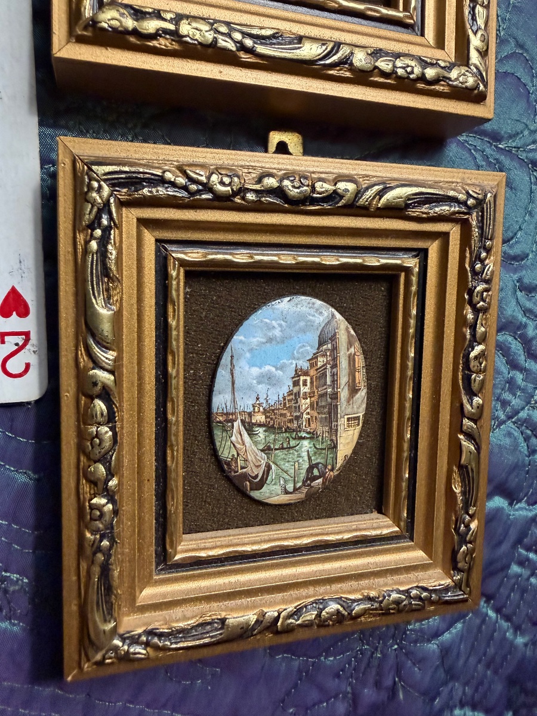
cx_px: 268
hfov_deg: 56.8
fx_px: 496
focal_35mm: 24
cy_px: 358
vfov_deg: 71.6
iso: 500
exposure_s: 1/60
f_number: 2.2
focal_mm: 2.22
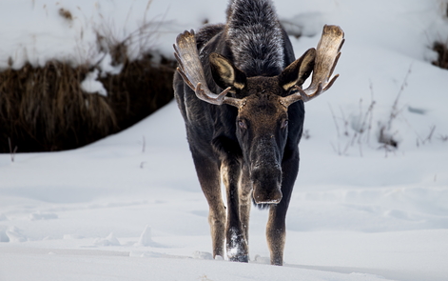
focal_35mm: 1356
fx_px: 16566
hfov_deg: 1.5
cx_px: 261
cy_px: 113
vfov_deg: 1.0
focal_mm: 1120
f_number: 9
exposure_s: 1/400
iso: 800
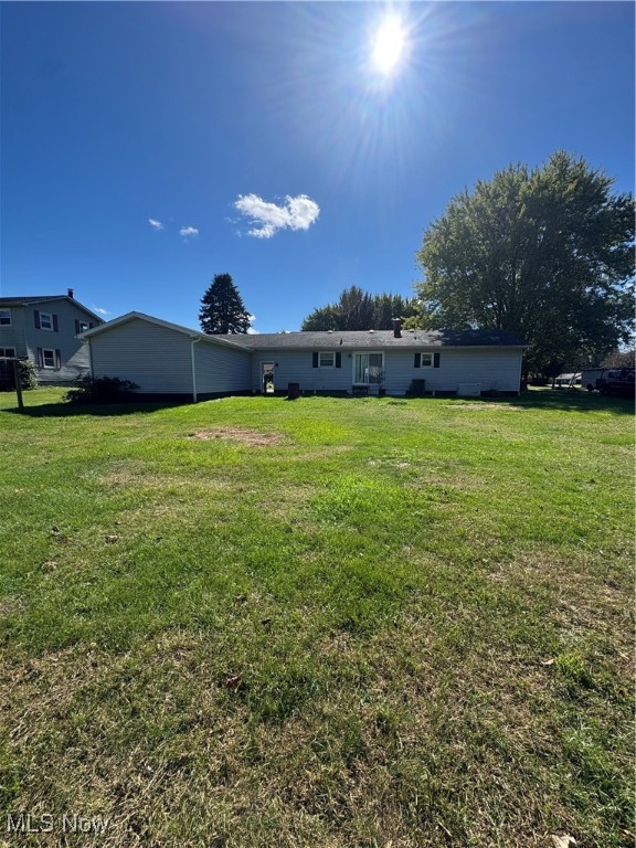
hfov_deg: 85.7
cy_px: 424
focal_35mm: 14
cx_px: 318
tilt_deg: -6.0
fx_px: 343
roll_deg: -0.4
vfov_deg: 102.1
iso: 50
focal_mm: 2.22
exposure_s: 1/1748
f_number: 2.2
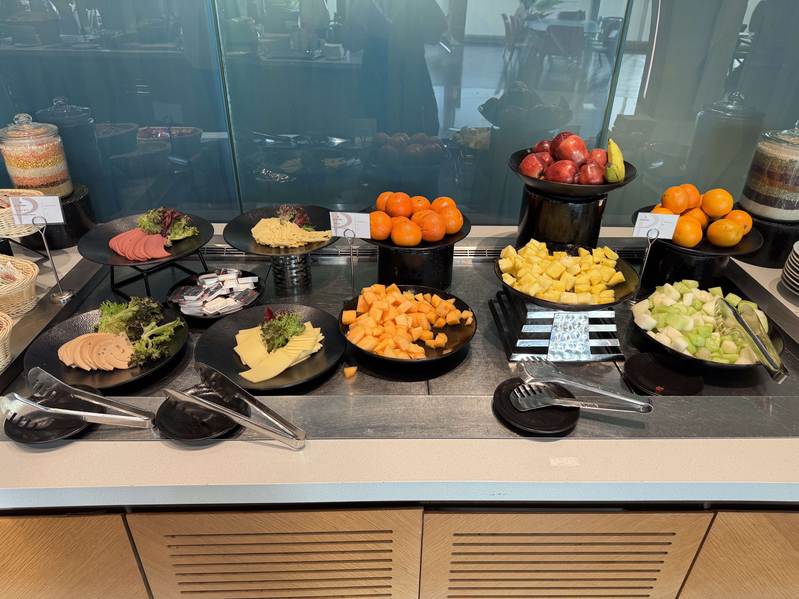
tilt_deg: -31.5
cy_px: 300
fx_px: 554
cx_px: 400
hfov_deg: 71.6
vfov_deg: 56.8
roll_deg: -1.1
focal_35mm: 24
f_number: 1.78
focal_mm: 6.76
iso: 160
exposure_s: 1/100
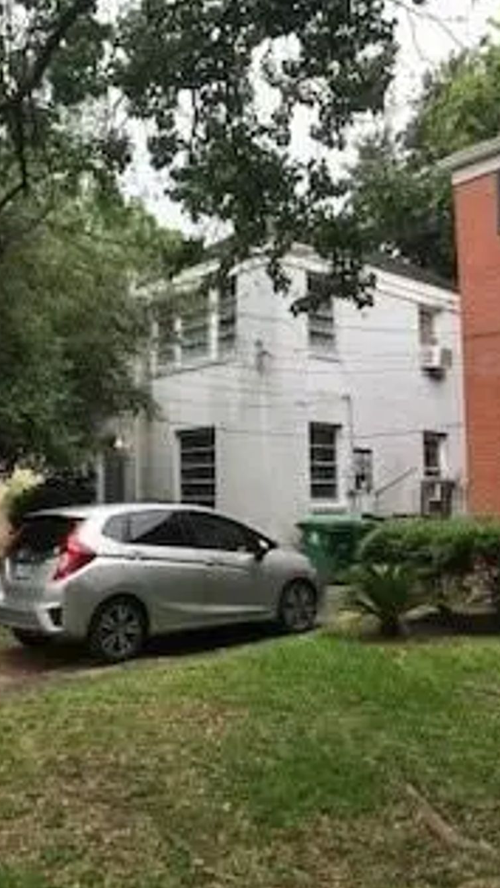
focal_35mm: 31
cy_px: 444
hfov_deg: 37.5
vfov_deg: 62.6
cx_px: 181
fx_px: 730
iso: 20
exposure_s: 1/351
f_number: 1.8
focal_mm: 3.99
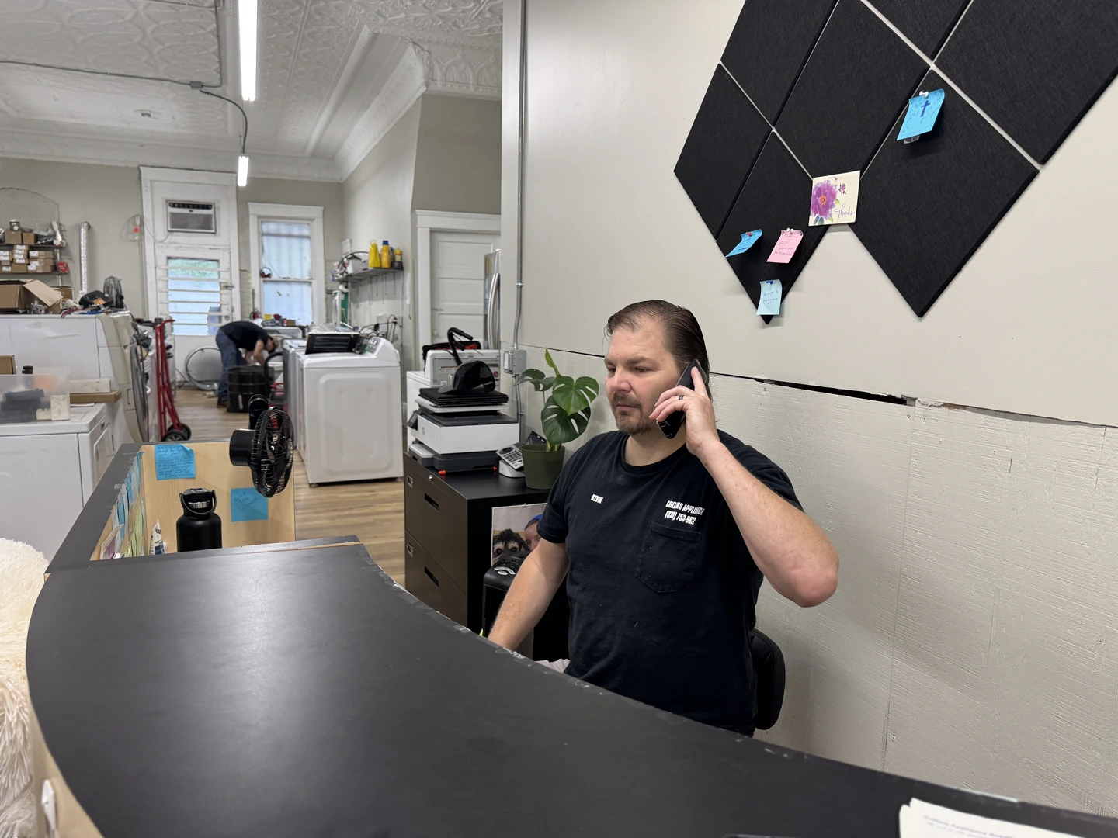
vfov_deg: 56.8
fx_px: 775
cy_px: 419
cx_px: 559
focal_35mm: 24
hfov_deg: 71.6
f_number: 1.78
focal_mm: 6.76
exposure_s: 1/120
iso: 160
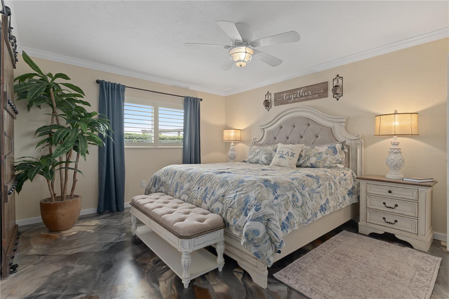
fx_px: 206
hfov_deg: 95.0
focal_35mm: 16
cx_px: 224
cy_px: 150
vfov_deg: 72.0
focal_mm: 11
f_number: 8
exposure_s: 1/1.67
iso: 250
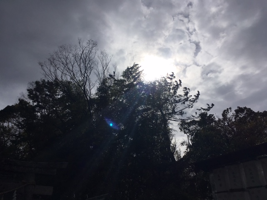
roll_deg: +2.4
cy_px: 100
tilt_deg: +31.3
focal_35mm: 29
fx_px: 224
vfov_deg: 48.2
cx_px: 134
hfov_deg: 61.7
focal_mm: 4.15
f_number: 2.2
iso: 25
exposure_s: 1/12821
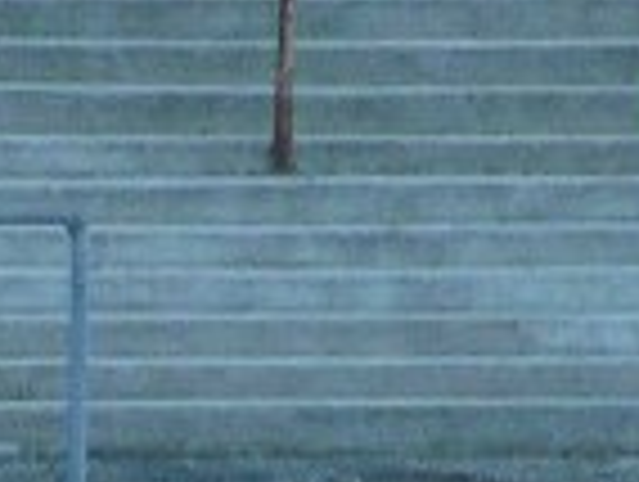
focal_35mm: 2136
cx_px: -459
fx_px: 39497
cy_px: 698
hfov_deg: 0.9
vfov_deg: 0.7
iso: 200
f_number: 3.5
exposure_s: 1/400
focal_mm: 58
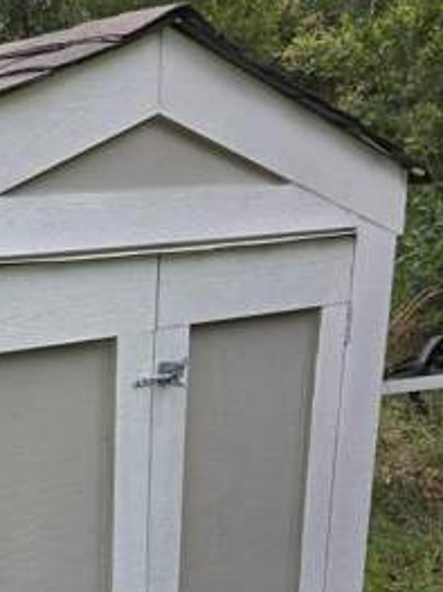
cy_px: 443
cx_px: -43
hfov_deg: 24.4
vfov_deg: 33.7
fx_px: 956
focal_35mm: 56
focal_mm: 5.4
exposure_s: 1/1946
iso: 80
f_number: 1.8
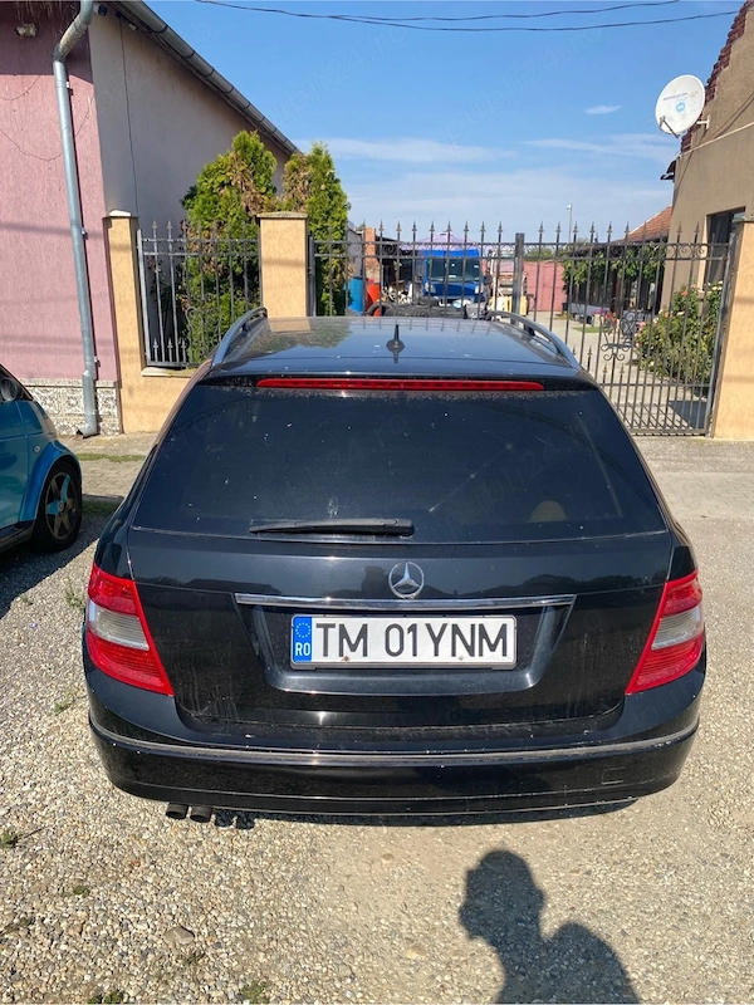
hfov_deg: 53.1
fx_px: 755
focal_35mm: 26
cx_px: 377
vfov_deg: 67.3
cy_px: 502
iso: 32
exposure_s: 1/2463
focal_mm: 4.25
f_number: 1.8
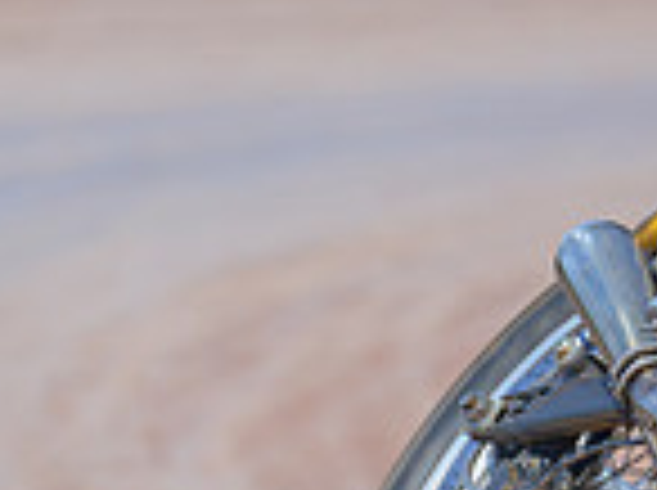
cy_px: 130
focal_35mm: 1147
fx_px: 21734
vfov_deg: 1.3
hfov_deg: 1.7
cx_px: 896
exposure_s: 1/500
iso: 100
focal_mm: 200
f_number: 4
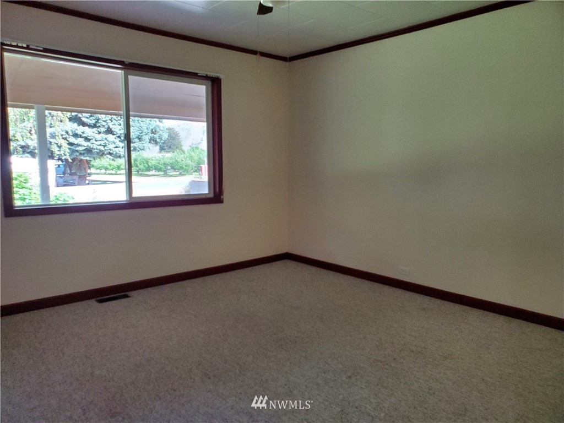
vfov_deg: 53.1
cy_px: 212
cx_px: 282
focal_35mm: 26
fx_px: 424
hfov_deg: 67.3
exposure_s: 1/84
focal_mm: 4.3
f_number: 2.4
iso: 250
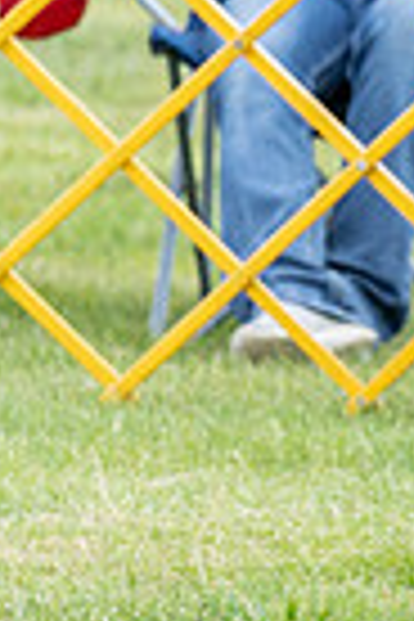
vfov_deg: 2.5
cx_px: 1384
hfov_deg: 1.7
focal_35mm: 818
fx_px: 14109
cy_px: 69
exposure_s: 1/640
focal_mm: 154
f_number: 4
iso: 400
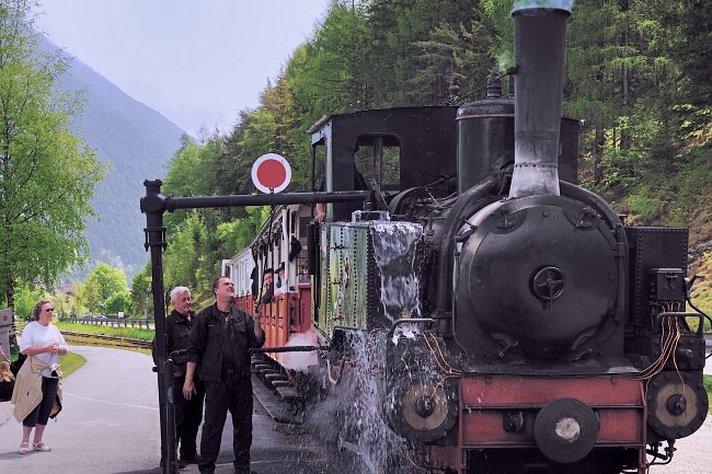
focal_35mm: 54
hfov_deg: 36.6
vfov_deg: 25.0
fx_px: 1068
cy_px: 288
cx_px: 261
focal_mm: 26
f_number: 8
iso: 320
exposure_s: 1/125
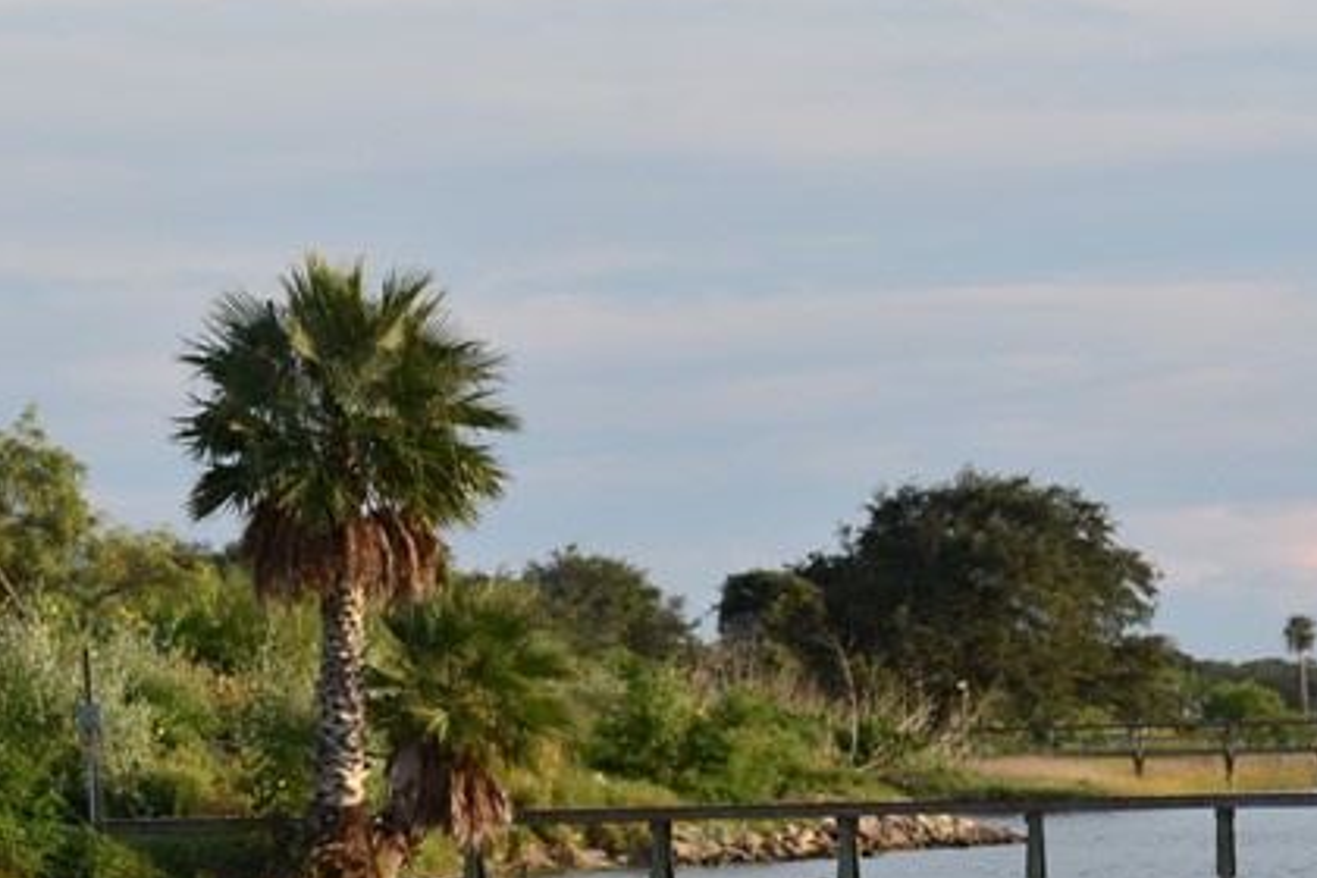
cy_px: 898
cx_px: 271
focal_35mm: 271
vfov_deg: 5.1
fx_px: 9913
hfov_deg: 7.6
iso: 250
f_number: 5.6
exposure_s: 1/500
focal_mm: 70
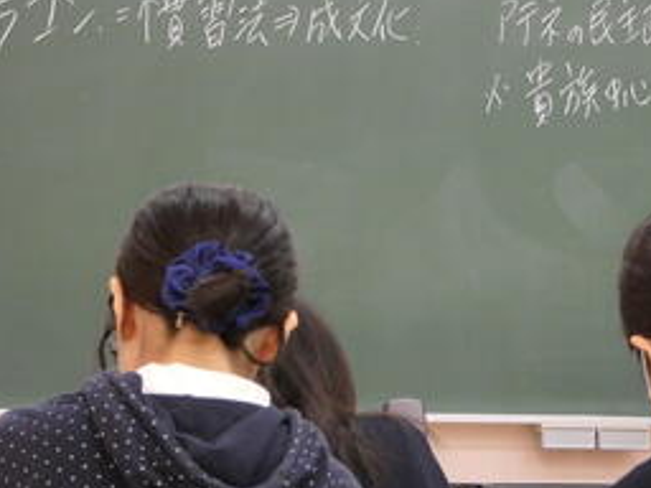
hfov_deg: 11.0
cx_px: 501
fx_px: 3385
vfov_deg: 8.2
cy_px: 285
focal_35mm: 180
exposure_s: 1/80
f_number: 5
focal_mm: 20.5
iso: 800
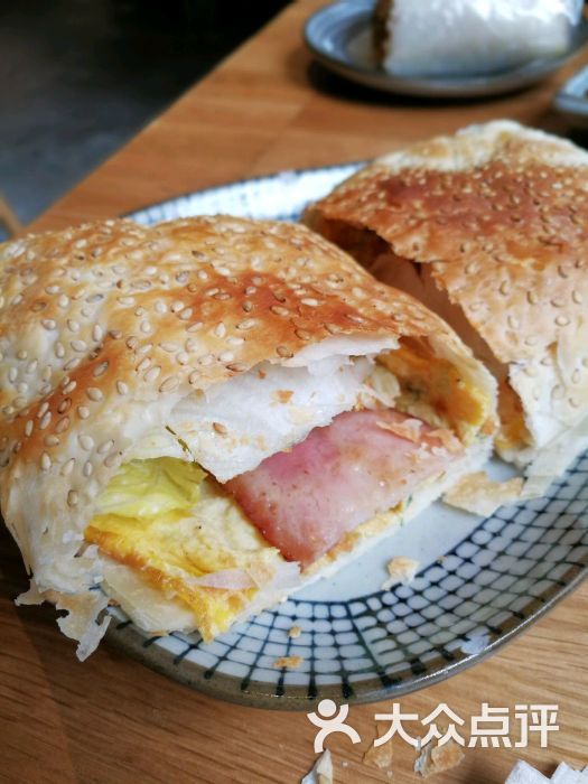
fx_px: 612
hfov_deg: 51.4
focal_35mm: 27
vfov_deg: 65.3
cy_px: 392
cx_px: 294
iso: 80
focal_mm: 3.95
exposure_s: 1/50
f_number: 4
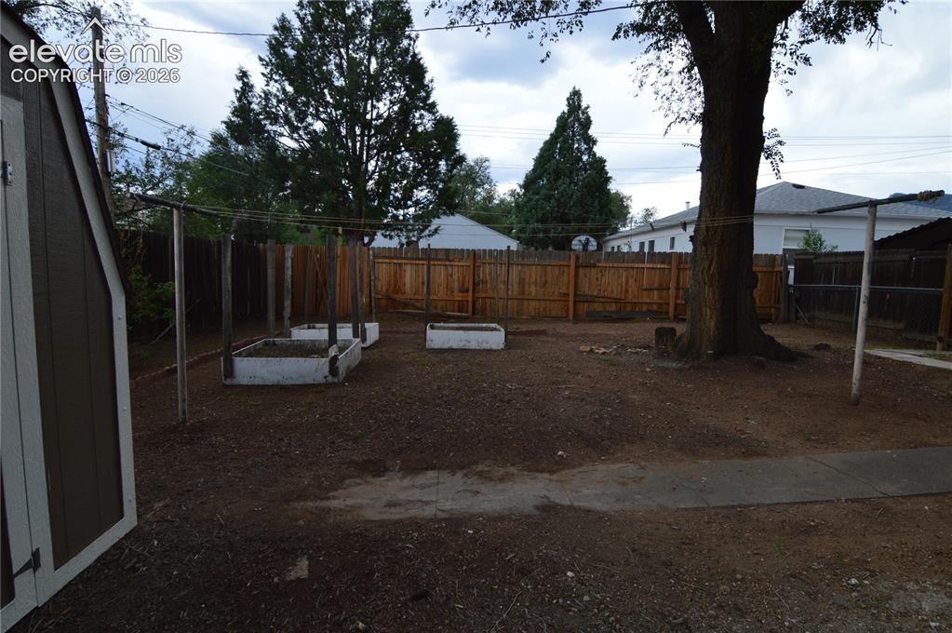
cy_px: 316
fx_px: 456
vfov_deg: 69.5
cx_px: 476
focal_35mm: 17
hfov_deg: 92.5
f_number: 9
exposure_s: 1/160
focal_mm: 11.5
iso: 400
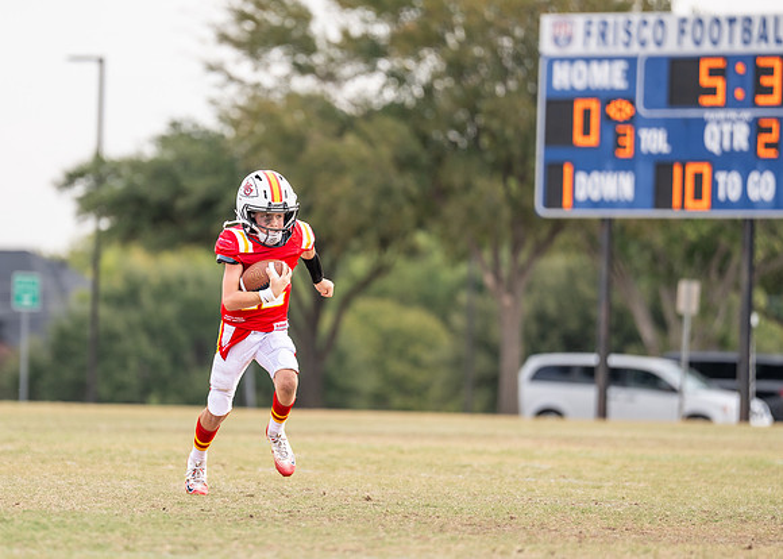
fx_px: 6658
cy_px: 286
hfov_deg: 6.7
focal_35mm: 299
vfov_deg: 4.8
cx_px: 258
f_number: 2.8
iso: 160
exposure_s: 1/1250
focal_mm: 200
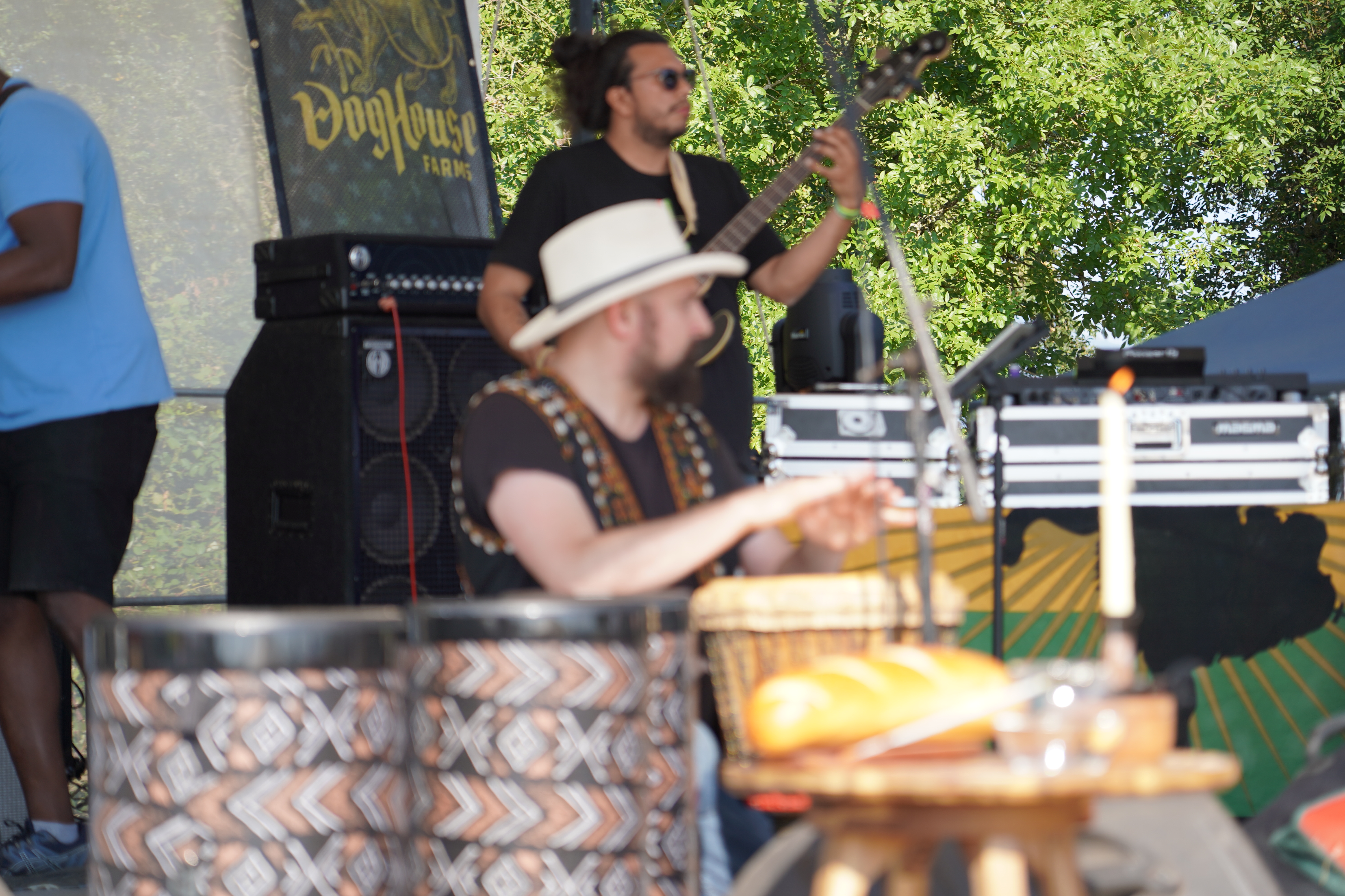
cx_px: 672
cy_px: 448
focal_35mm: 105
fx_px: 3923
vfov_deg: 13.0
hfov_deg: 19.5
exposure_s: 1/250
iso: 100
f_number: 4
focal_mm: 105
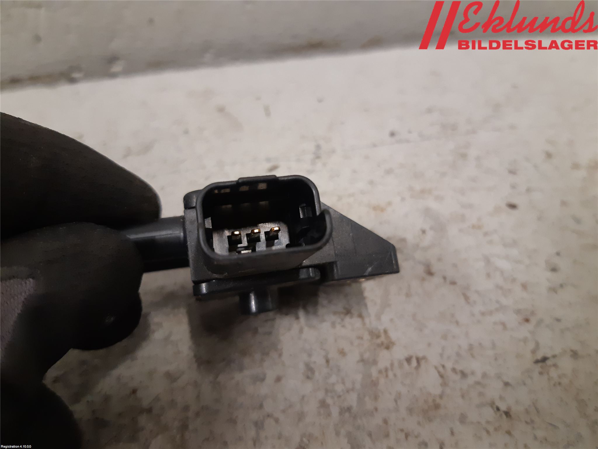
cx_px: 299
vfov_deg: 53.1
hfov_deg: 67.3
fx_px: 449
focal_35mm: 26
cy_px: 224
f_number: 1.7
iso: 200
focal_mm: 3.93
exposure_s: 1/50
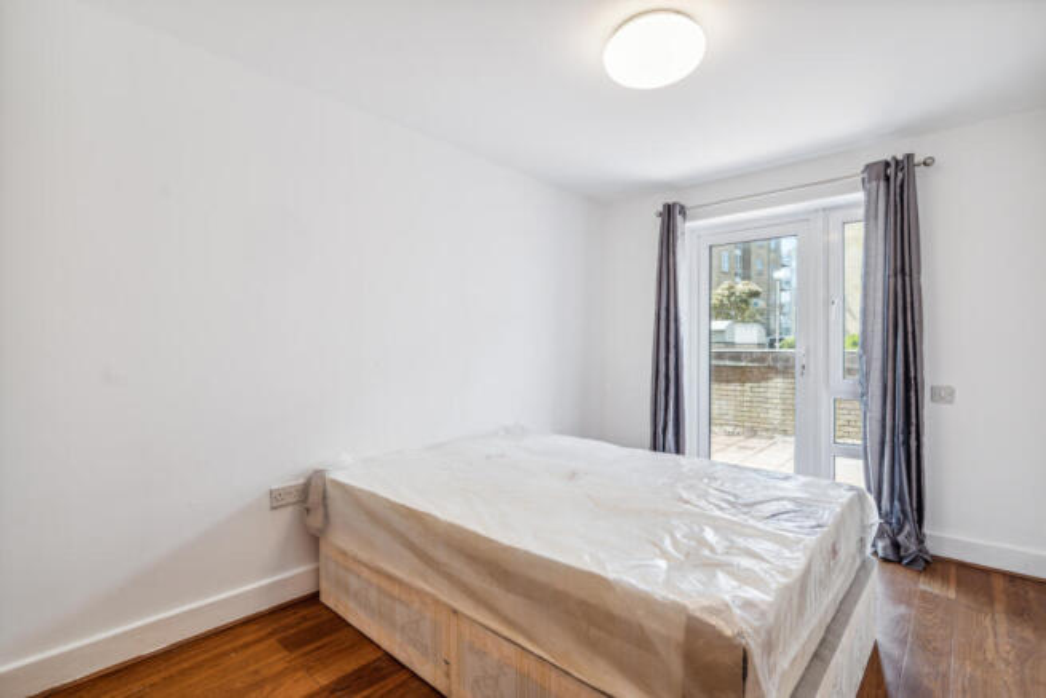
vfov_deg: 73.8
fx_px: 465
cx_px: 523
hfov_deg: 96.7
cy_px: 349
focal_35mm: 16
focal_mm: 16
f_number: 11
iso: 400
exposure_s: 1/30
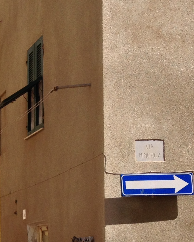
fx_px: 768
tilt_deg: +3.7
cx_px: -135
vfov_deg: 17.8
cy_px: 187
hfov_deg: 13.2
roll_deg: -0.5
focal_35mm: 107
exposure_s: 1/1972
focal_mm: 4.28
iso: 50
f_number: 2.4
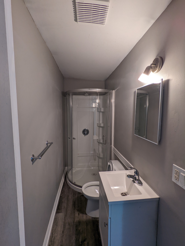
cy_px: 123
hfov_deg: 78.1
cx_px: 92
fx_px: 114
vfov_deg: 94.5
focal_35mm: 16
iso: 136
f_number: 2.2
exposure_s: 1/60
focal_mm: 2.35
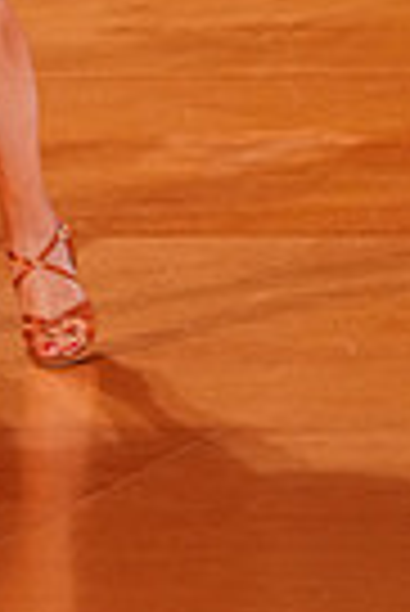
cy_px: -572
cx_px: -61
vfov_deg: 2.4
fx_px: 14500
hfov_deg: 1.6
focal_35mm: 851
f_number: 3.5
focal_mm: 200
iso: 2000
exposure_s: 1/160
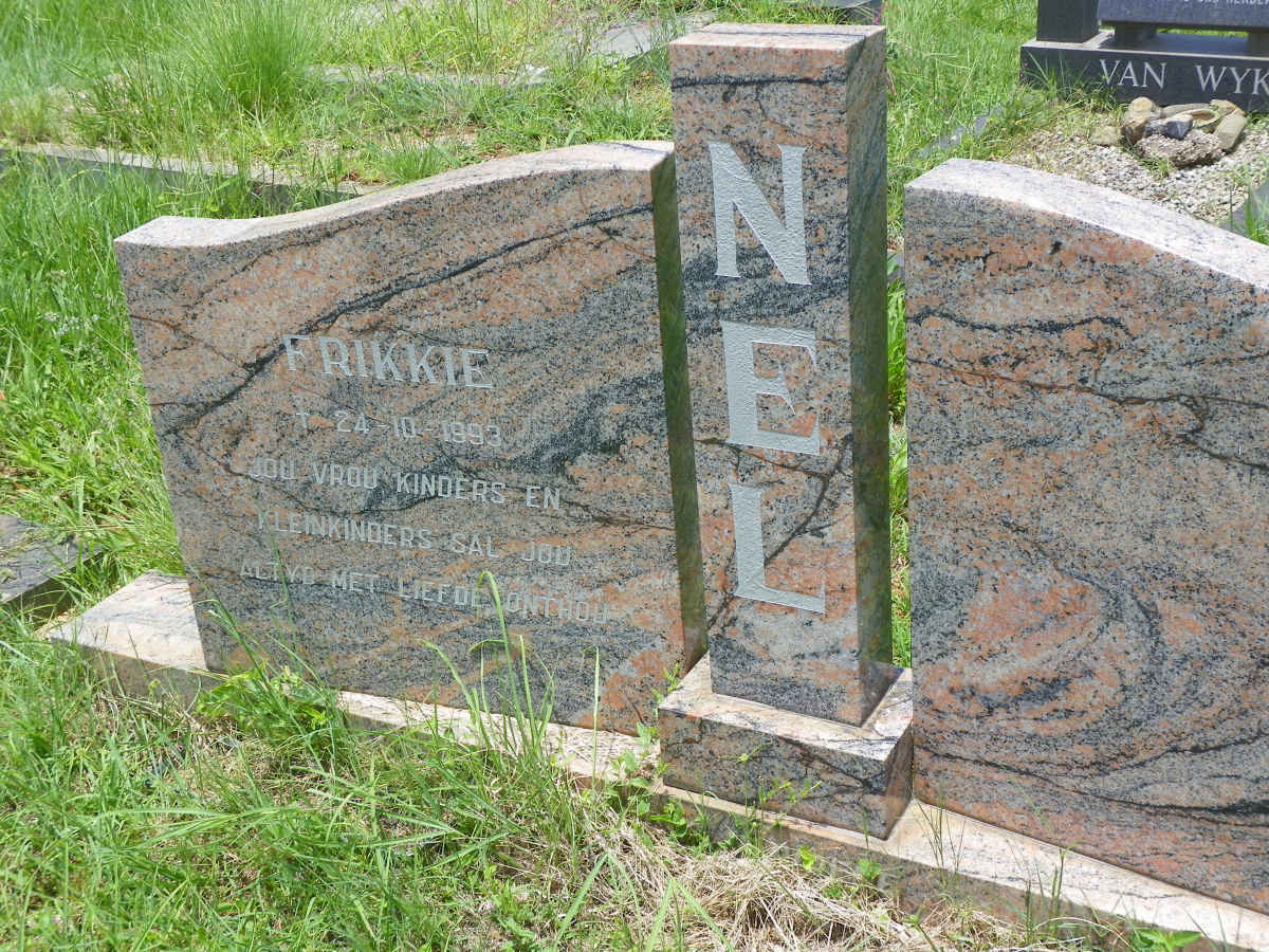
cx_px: 634
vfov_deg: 30.3
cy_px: 476
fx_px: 1760
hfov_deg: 39.7
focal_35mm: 48
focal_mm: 8.5
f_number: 4.5
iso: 64
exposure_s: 1/250
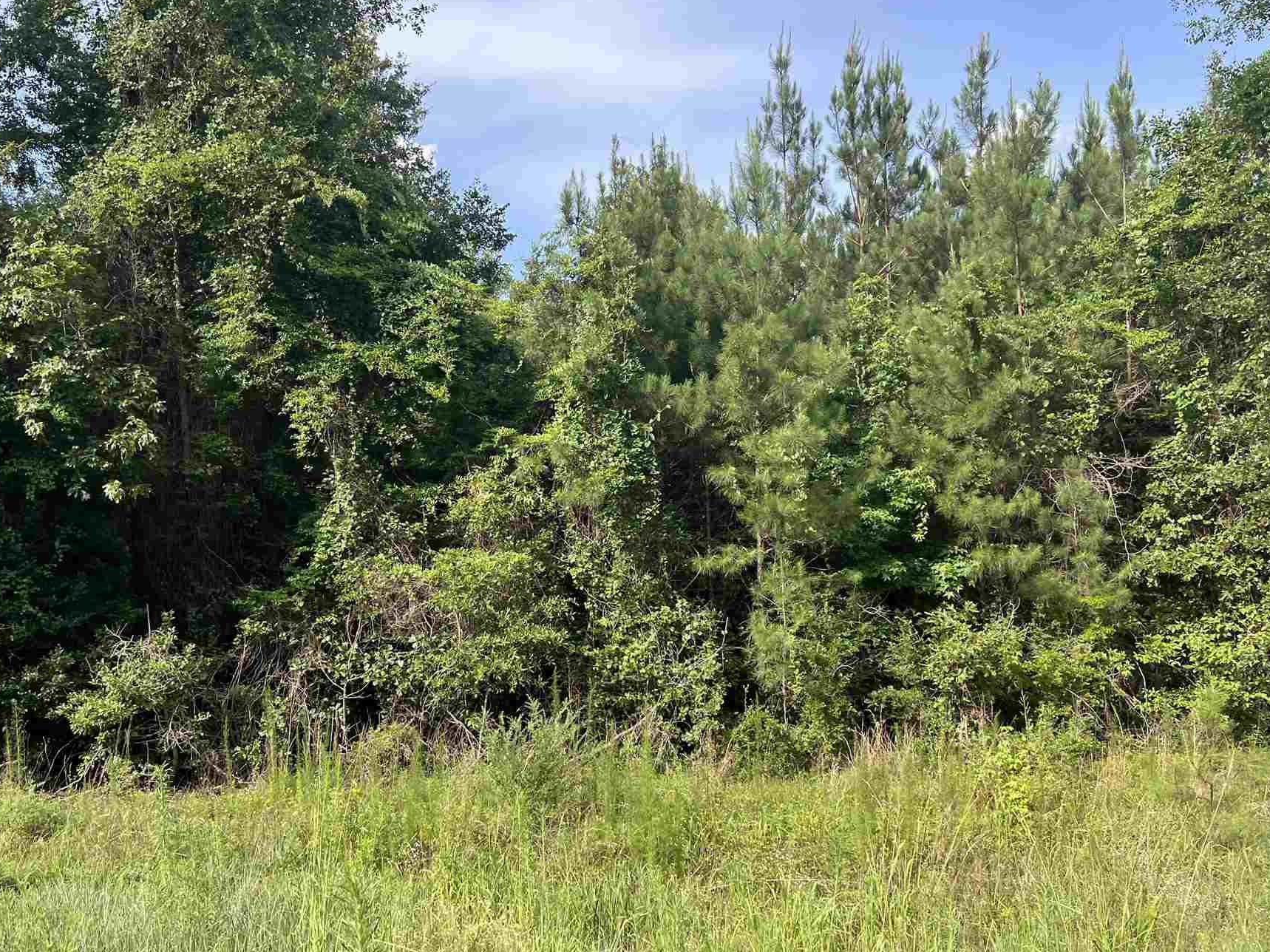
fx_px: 1137
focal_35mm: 31
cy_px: 528
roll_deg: +3.3
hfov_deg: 58.2
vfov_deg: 45.4
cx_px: 569
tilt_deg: -2.3
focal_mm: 5.7
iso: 50
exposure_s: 1/808
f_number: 1.5
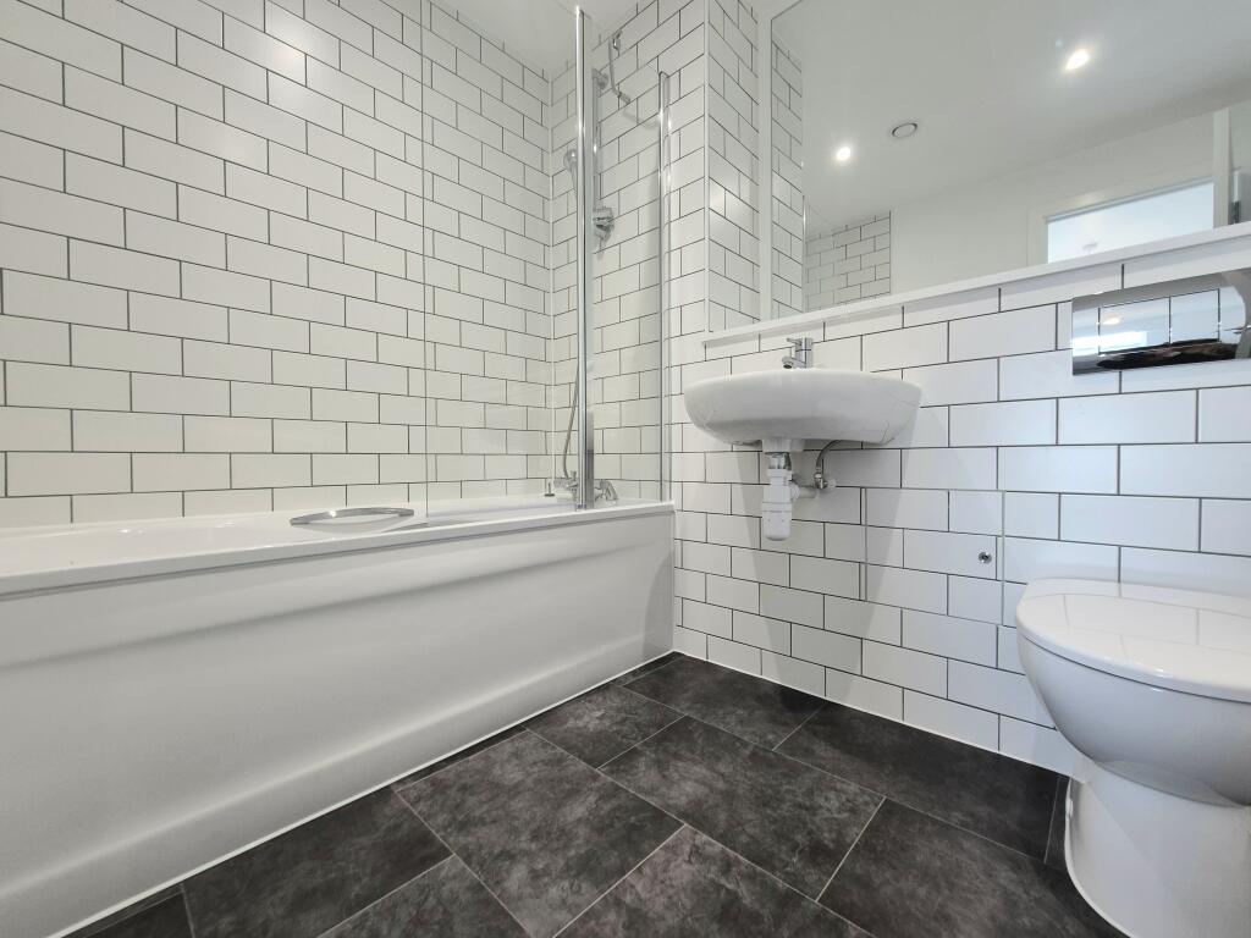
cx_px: 626
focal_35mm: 13
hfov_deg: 106.2
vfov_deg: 89.9
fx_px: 470
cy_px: 469
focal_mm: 2.2
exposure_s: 1/50
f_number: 2.2
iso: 125
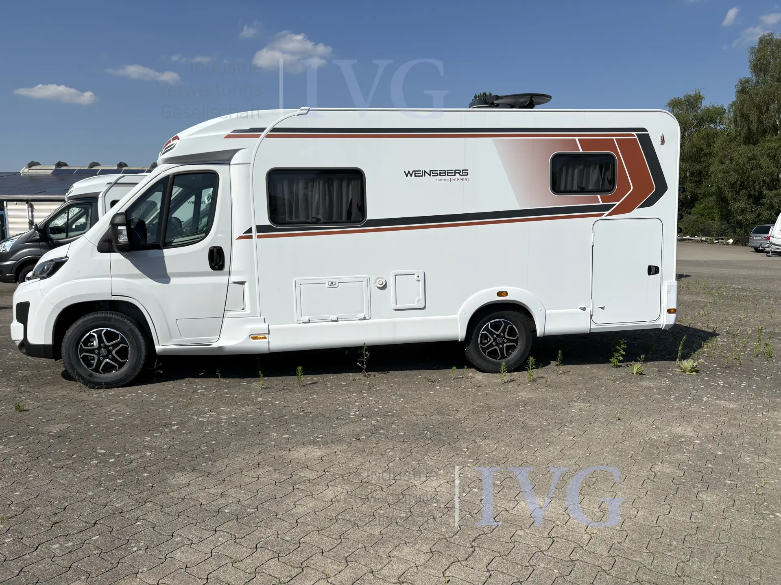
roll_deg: -0.2
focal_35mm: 26
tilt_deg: -2.4
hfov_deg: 67.3
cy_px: 292
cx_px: 390
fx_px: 587
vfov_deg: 53.1
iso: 50
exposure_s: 1/8850
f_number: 1.6
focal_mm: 5.96
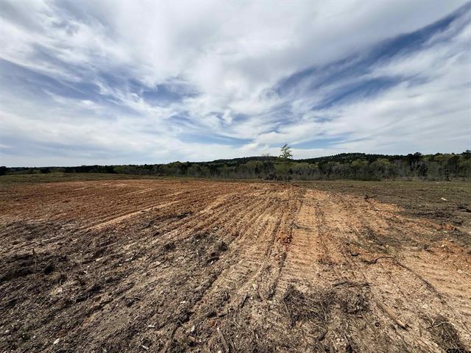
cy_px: 176
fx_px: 190
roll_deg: +1.4
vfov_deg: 85.7
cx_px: 236
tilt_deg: -1.4
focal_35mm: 14
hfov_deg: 102.1
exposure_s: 1/3663
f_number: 2.2
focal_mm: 2.22
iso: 50
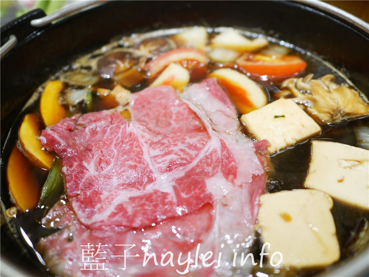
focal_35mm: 30
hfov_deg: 60.0
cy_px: 138
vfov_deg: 46.8
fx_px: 320
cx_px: 184
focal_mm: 15
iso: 1000
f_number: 1.7
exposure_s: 1/60
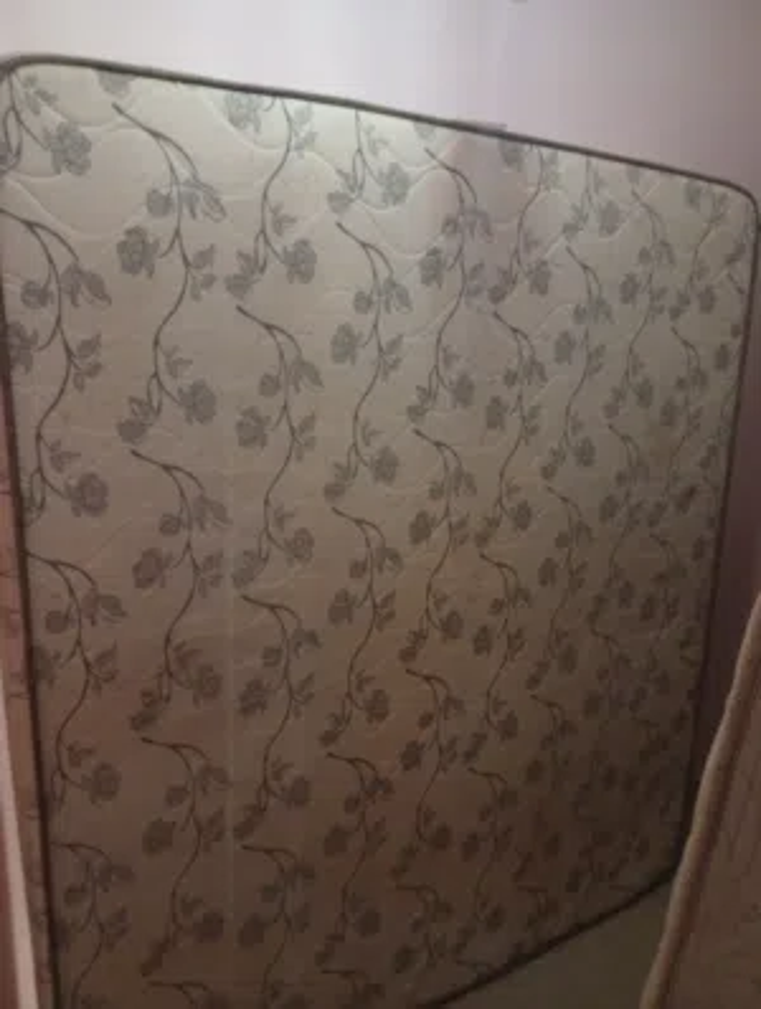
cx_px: 380
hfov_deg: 51.5
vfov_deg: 65.2
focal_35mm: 27
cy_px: 504
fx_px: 789
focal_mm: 3.98
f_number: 1.8
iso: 4190
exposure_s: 1/14.3
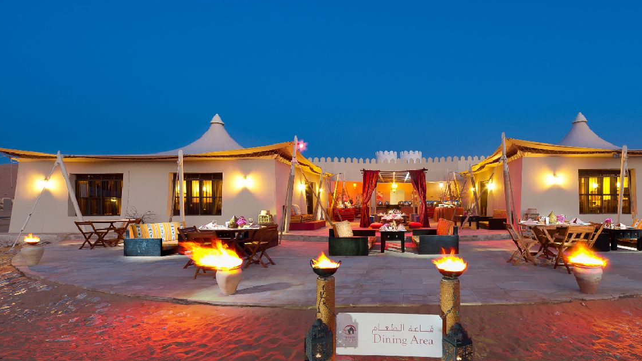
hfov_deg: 91.3
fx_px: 306
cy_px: 208
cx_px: 390
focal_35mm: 18
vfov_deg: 60.7
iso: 200
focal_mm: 12
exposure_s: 1/1.67
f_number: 10
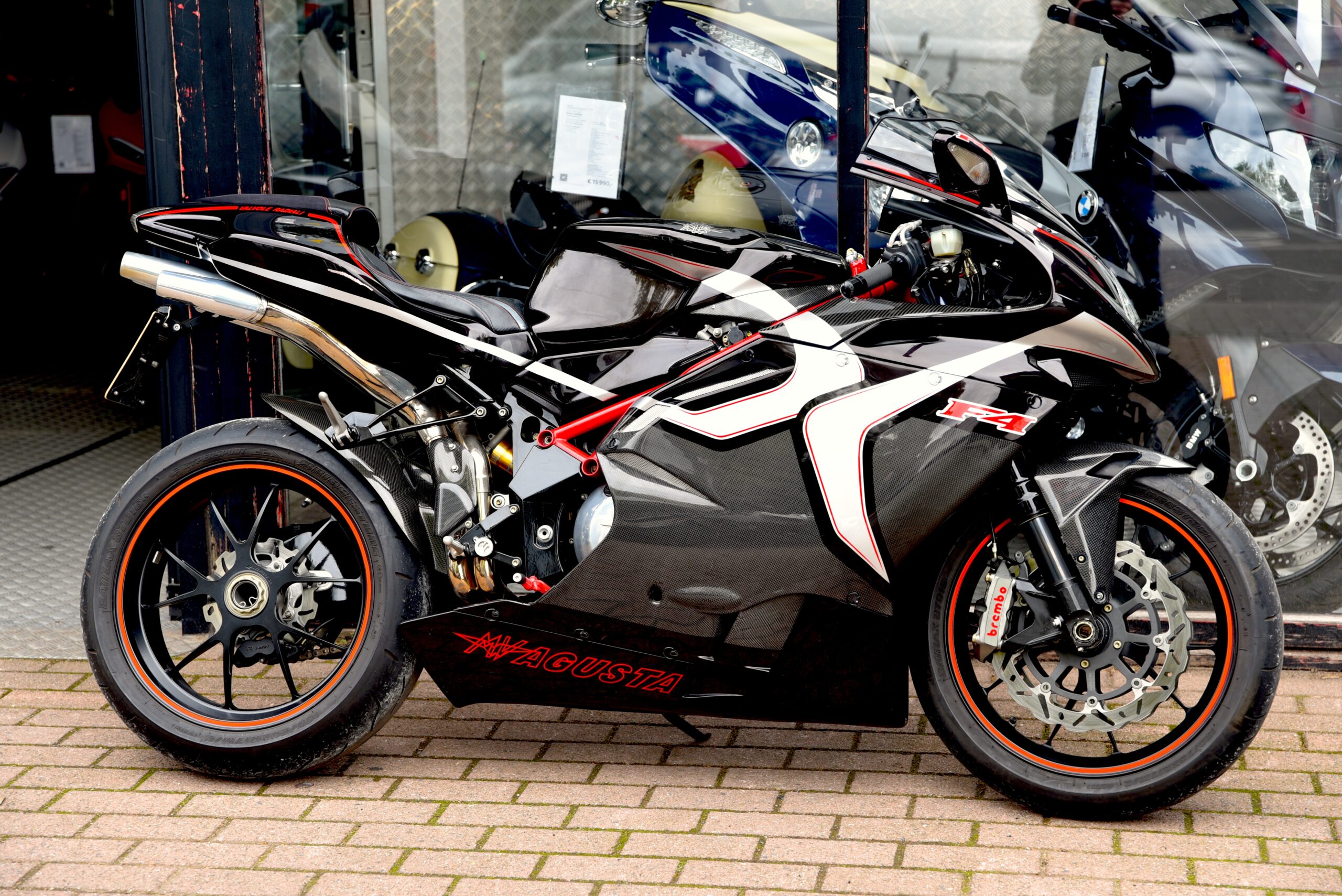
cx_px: 671
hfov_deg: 28.8
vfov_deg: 19.5
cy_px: 448
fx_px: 2610
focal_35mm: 70
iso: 100
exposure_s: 1/80
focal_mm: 70
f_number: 4.5
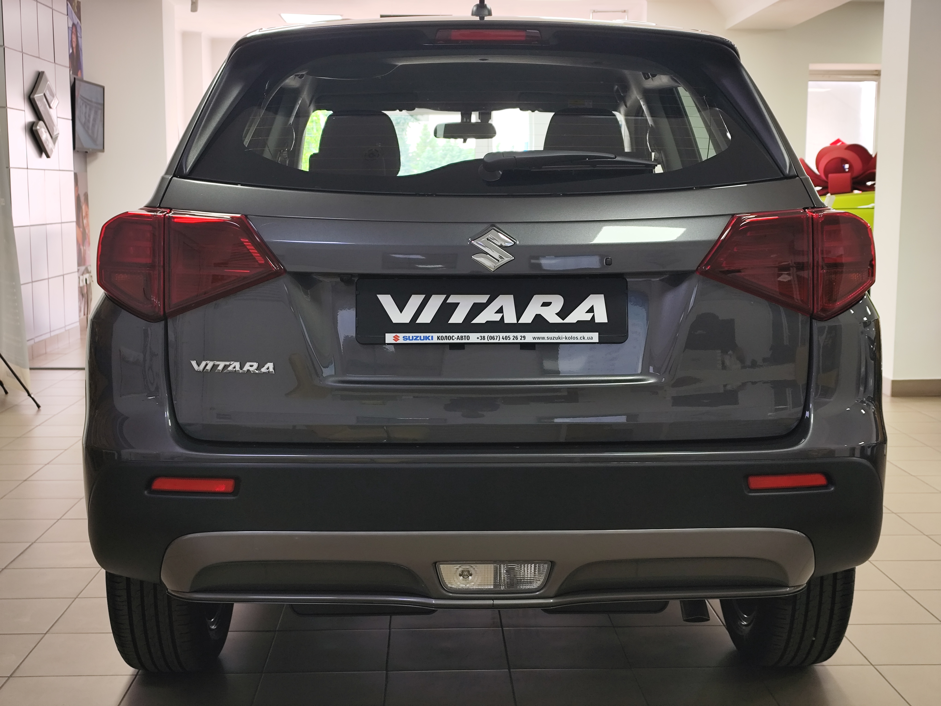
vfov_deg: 31.5
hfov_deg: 41.2
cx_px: 470
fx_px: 1250
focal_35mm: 46
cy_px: 353
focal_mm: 6.19
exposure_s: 1/25
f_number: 1.65
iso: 80
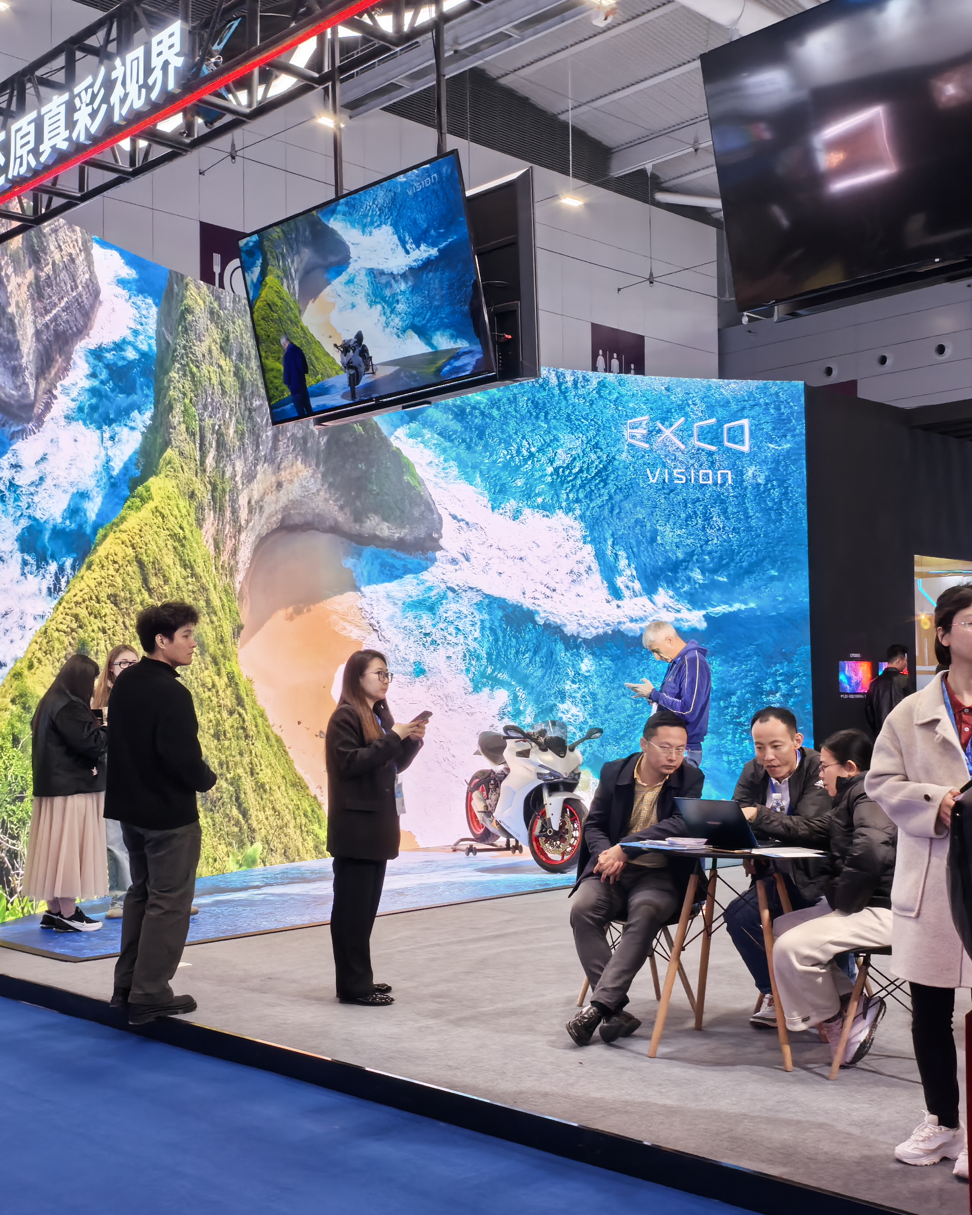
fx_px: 1474
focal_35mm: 41
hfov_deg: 36.5
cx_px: 462
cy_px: 603
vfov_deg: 44.8
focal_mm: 6.35
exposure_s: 1/100
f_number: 4
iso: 125
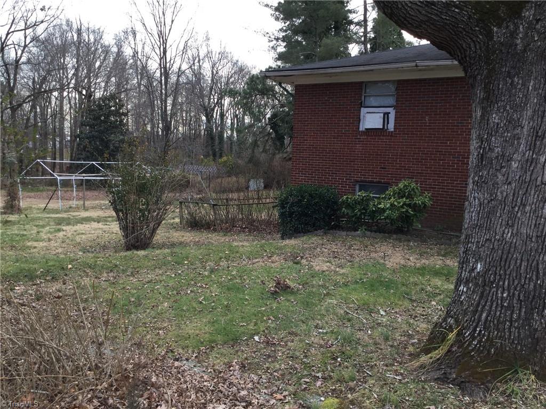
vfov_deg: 45.4
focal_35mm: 31
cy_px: 204
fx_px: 489
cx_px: 273
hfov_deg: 58.4
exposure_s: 1/281
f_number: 2.4
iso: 25
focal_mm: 3.3
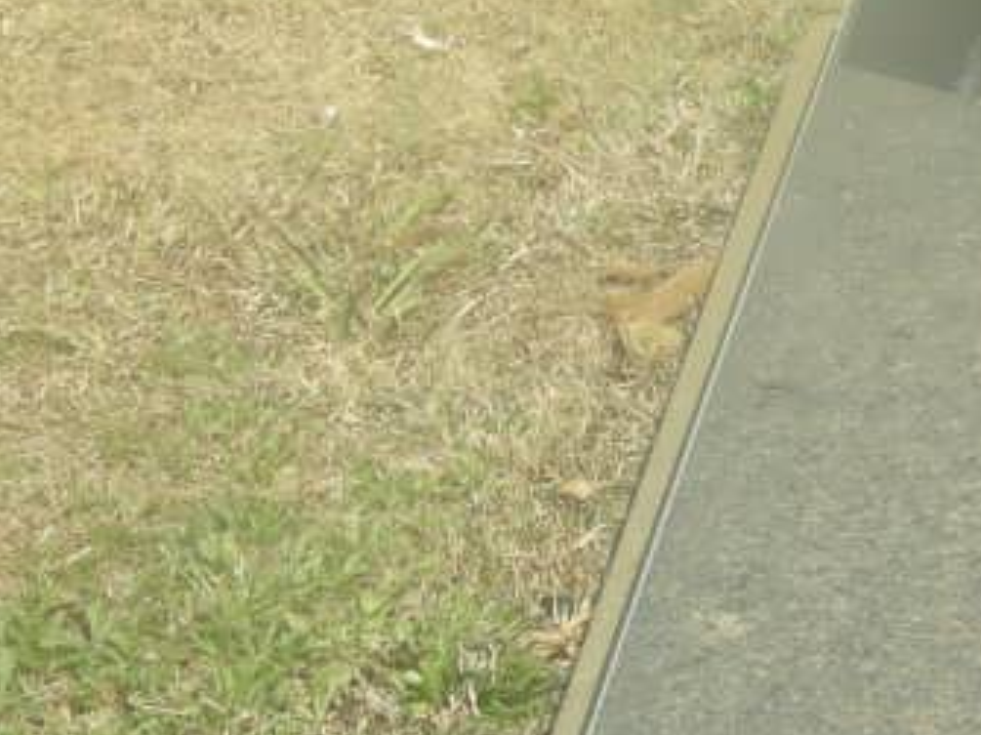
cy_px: 533
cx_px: 1520
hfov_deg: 14.2
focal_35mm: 129
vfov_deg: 11.5
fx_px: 3654
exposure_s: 1/228
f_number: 4.8
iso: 64
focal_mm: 7.5
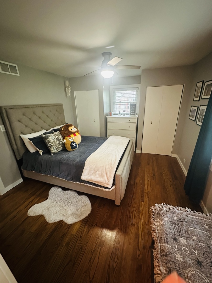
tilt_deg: -19.9
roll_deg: +1.2
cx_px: 106
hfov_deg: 85.7
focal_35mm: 14
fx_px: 114
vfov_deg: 102.1
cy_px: 142
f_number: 2.2
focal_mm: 2.22
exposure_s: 1/40
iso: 1000
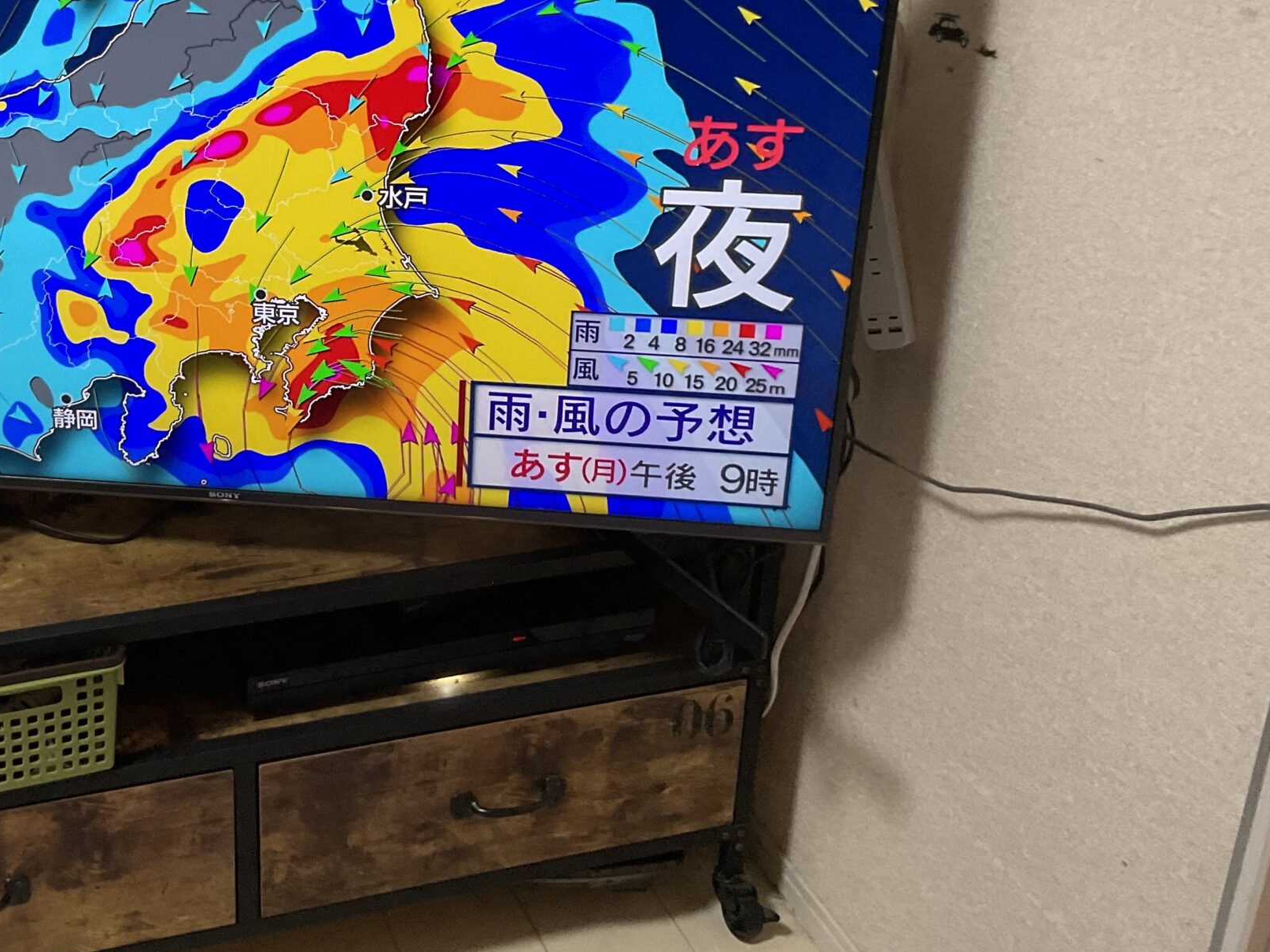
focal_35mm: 46
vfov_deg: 31.0
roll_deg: -2.4
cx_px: 305
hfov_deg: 40.0
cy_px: 252
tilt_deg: -24.8
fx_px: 1687
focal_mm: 3
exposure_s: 1/60
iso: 100
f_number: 1.8
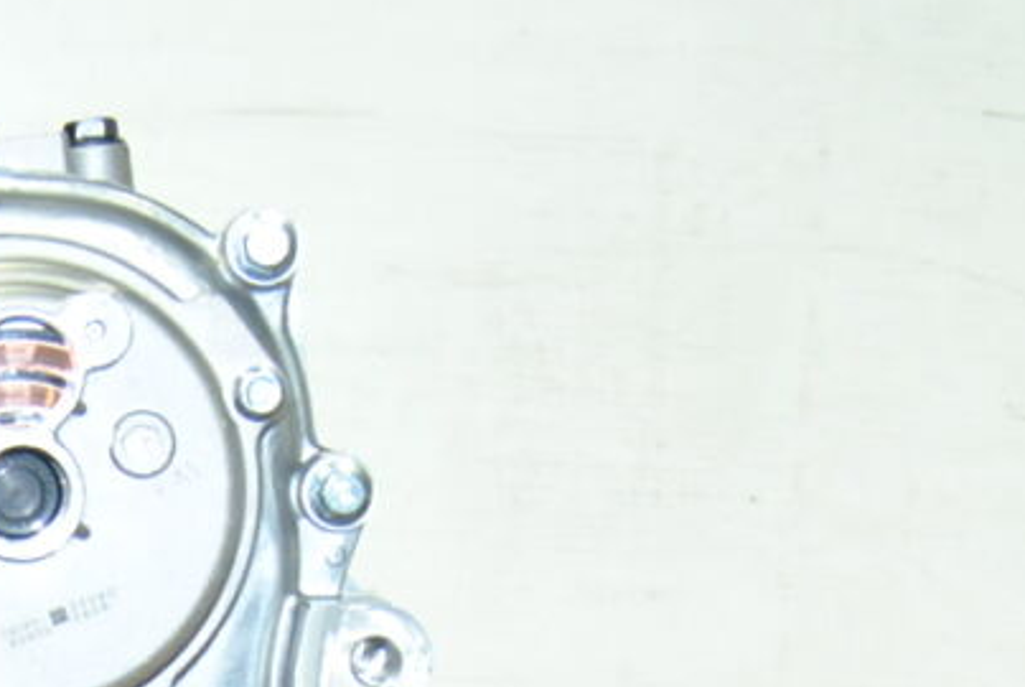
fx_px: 3393
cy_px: 1301
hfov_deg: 16.6
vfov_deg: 10.7
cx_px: -117
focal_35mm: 119
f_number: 5
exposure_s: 1/125
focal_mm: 20
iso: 800
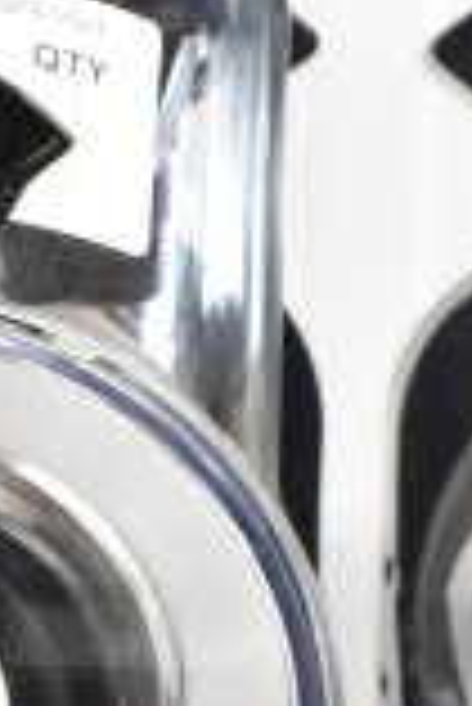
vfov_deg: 9.8
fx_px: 3942
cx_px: 391
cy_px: 1171
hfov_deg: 6.8
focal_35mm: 201
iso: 1100
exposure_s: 1/40
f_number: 3.8
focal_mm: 23
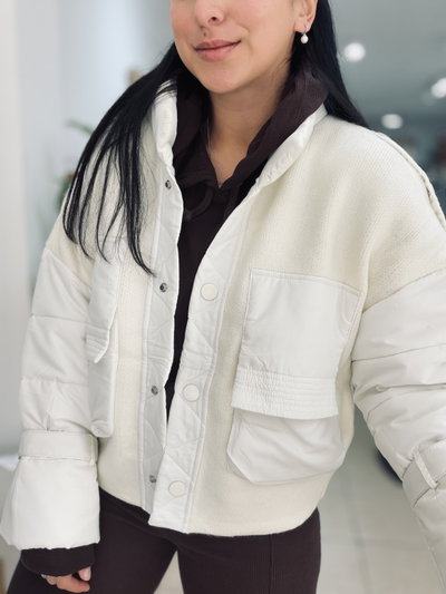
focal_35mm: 30
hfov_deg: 46.8
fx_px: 515
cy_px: 297
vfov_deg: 60.0
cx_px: 223
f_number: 1.9
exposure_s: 1/100
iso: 80
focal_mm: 2.71
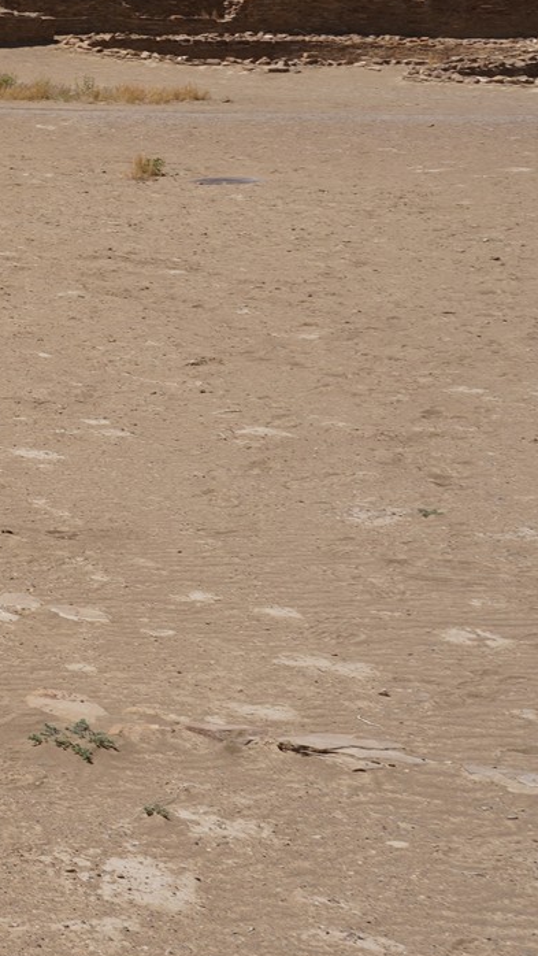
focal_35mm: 90
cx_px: -721
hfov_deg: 11.4
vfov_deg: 23.4
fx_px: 2281
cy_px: 219
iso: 100
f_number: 18
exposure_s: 1/100
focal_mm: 30
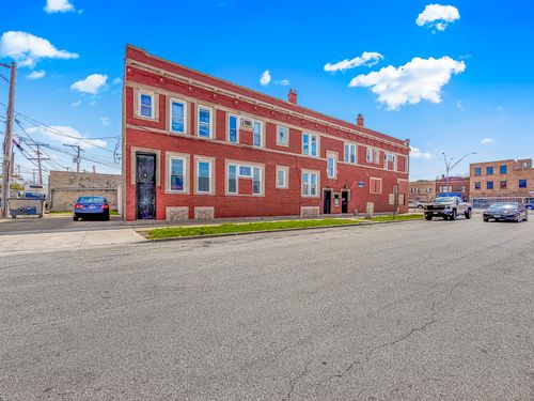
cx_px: 267
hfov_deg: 102.1
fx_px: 216
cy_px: 200
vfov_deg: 85.7
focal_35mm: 14
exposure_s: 1/1400
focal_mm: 2.22
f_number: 2.2
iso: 20
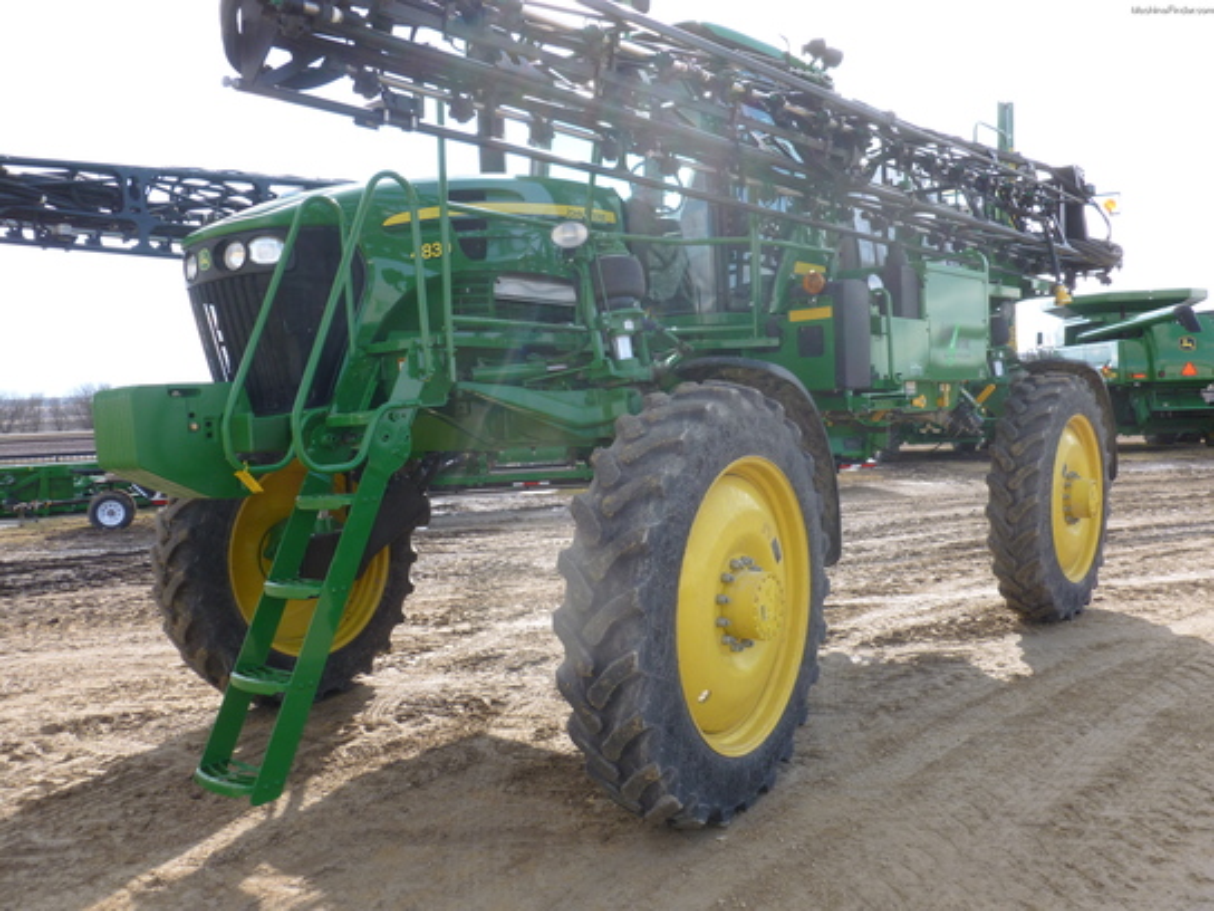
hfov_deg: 63.4
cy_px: 456
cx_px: 607
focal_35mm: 28
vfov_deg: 49.7
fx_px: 982
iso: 100
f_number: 3.3
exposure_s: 1/250
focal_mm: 5
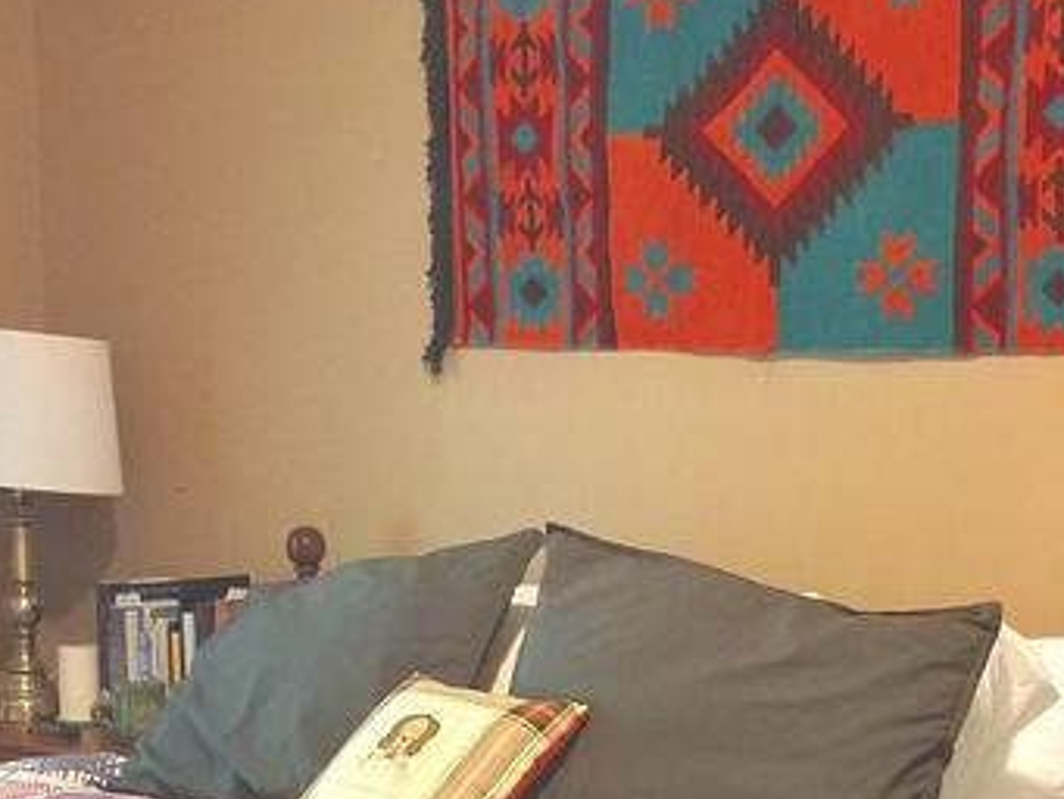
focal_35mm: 78
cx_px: 618
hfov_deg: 25.0
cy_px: 858
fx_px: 2398
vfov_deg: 18.3
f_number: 1.7
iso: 250
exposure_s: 1/24
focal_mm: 4.2
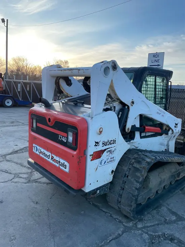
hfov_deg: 53.1
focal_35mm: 26
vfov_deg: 67.3
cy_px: 124
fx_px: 185
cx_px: 92
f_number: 1.6
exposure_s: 1/963
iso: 32
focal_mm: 4.2
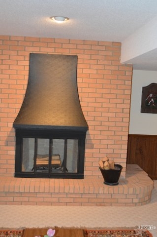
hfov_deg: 31.8
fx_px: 275
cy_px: 118
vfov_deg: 46.4
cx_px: 78
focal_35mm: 42
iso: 3200
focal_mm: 28
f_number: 4.5
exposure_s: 1/60
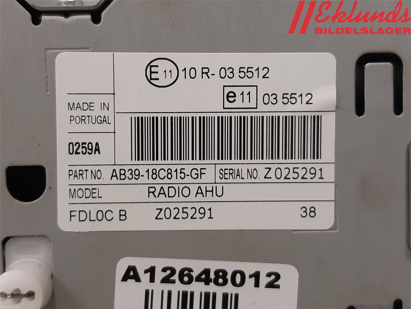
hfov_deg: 67.3
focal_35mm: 26
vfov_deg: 53.1
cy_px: 154
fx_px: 309
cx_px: 206
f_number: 1.7
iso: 125
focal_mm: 3.93
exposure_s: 1/50
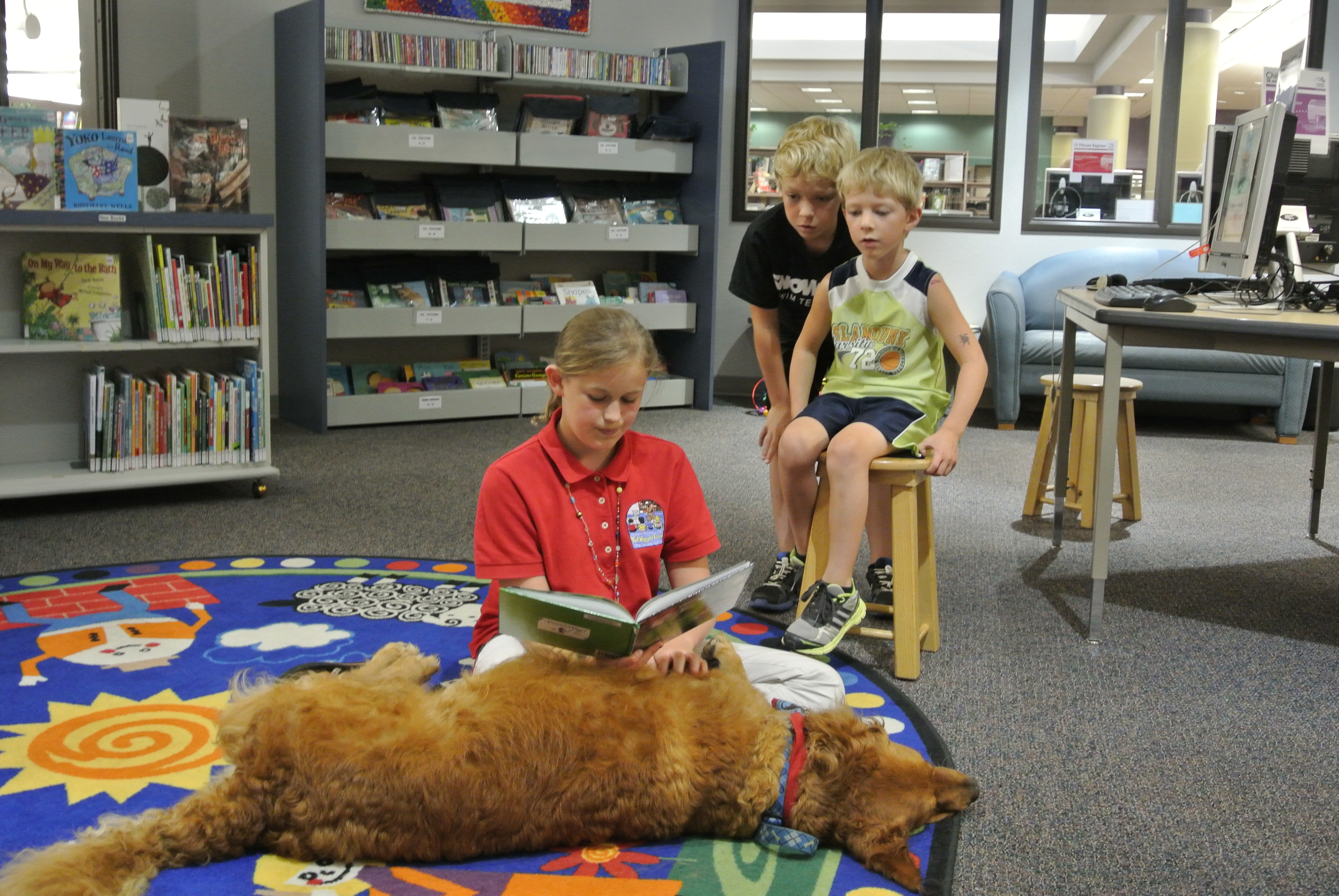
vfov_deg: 34.3
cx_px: 670
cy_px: 448
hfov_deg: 49.5
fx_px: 1452
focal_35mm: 39
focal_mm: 14.5
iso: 720
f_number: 4
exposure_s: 1/30
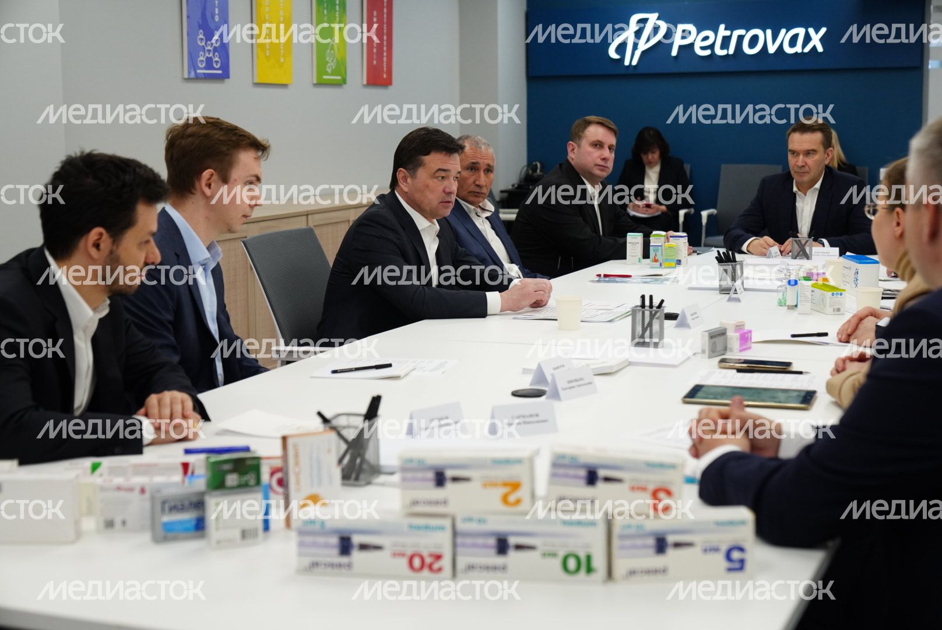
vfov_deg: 24.2
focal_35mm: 56
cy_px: 315
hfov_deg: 35.6
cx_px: 471
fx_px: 1466
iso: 2000
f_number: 4
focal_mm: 56
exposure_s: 1/500
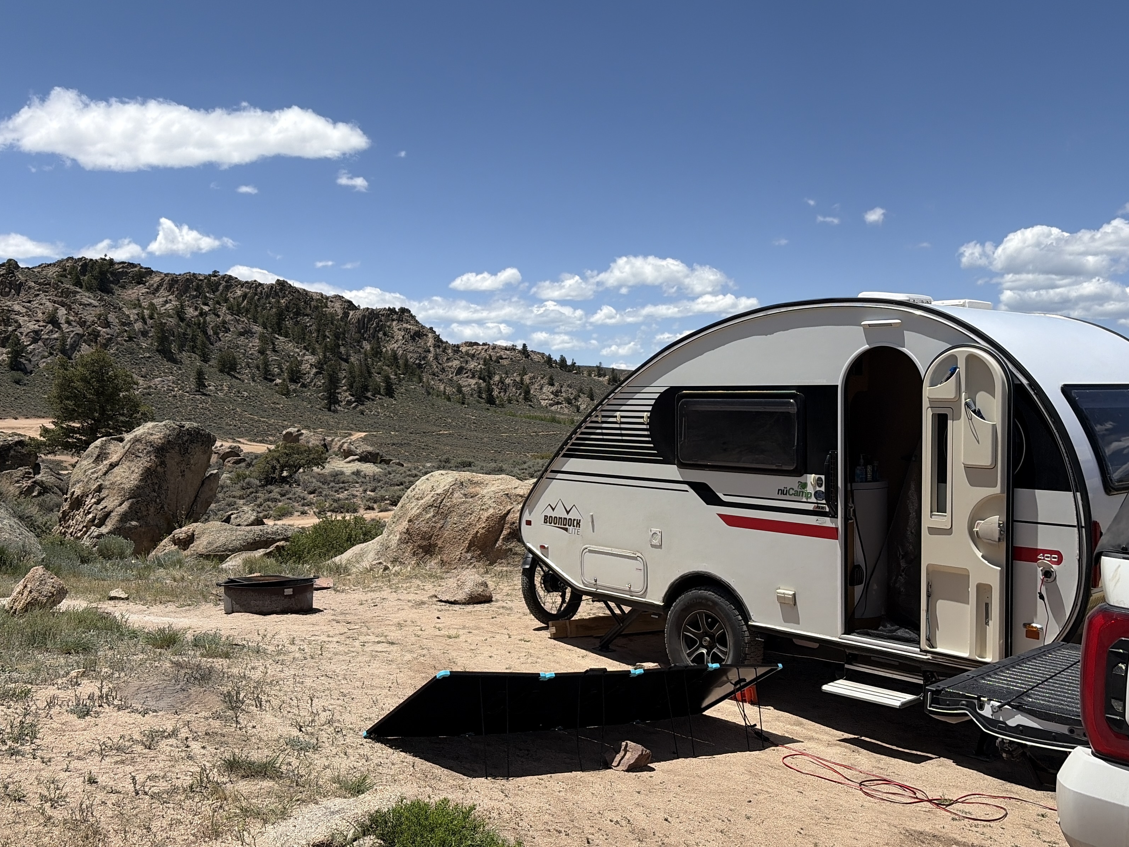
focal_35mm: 33
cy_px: 410
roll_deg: -0.1
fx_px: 1076
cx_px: 562
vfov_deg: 42.9
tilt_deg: -0.5
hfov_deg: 55.4
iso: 64
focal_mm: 5.96
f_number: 1.6
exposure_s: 1/6993
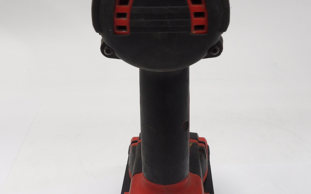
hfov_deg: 48.2
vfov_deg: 31.2
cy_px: 77
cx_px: 158
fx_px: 347
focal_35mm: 41
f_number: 3.2
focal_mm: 4.3
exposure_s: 1/33
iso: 174
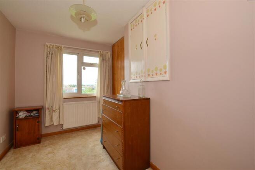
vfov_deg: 77.3
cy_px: 85
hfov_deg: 100.4
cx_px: 128
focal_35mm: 15
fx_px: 106
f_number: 11
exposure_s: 1/15
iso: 400
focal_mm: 10
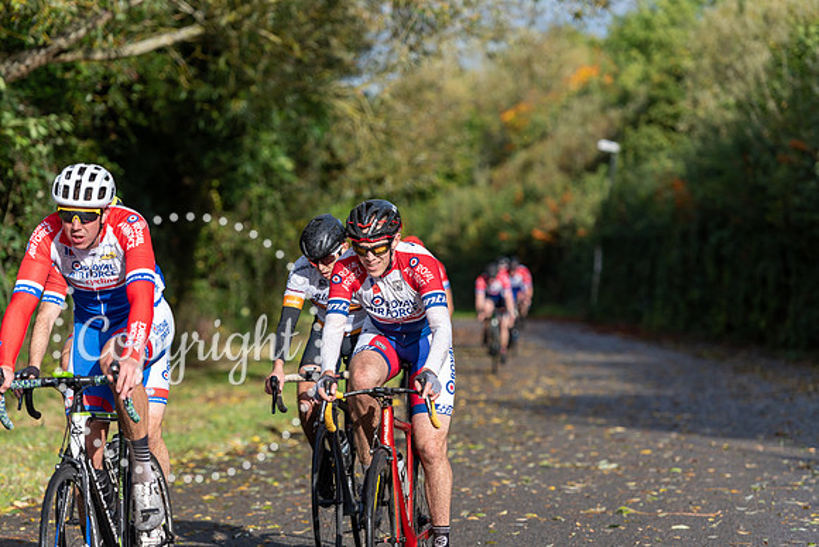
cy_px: 274
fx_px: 3299
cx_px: 410
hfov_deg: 14.2
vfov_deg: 9.5
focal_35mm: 145
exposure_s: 1/2000
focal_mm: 145
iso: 200
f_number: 3.5
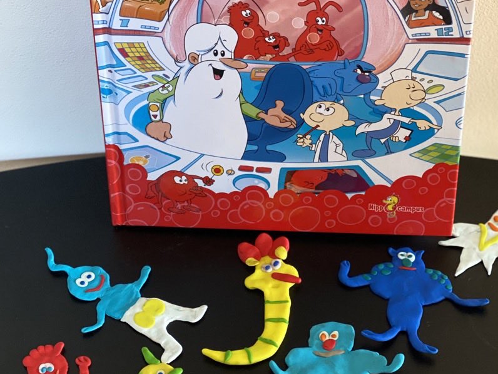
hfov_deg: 24.1
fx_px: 1165
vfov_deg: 18.1
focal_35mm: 81
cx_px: 276
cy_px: 118
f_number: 2
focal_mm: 6
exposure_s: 1/40
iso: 200
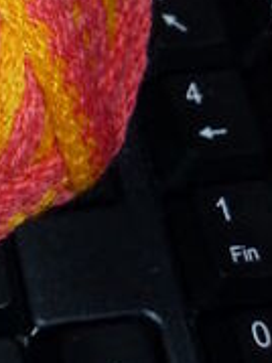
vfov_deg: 15.4
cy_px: -176
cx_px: -203
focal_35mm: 118
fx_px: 1238
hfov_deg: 11.7
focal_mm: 5.5
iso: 100
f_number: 2.8
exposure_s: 1/60
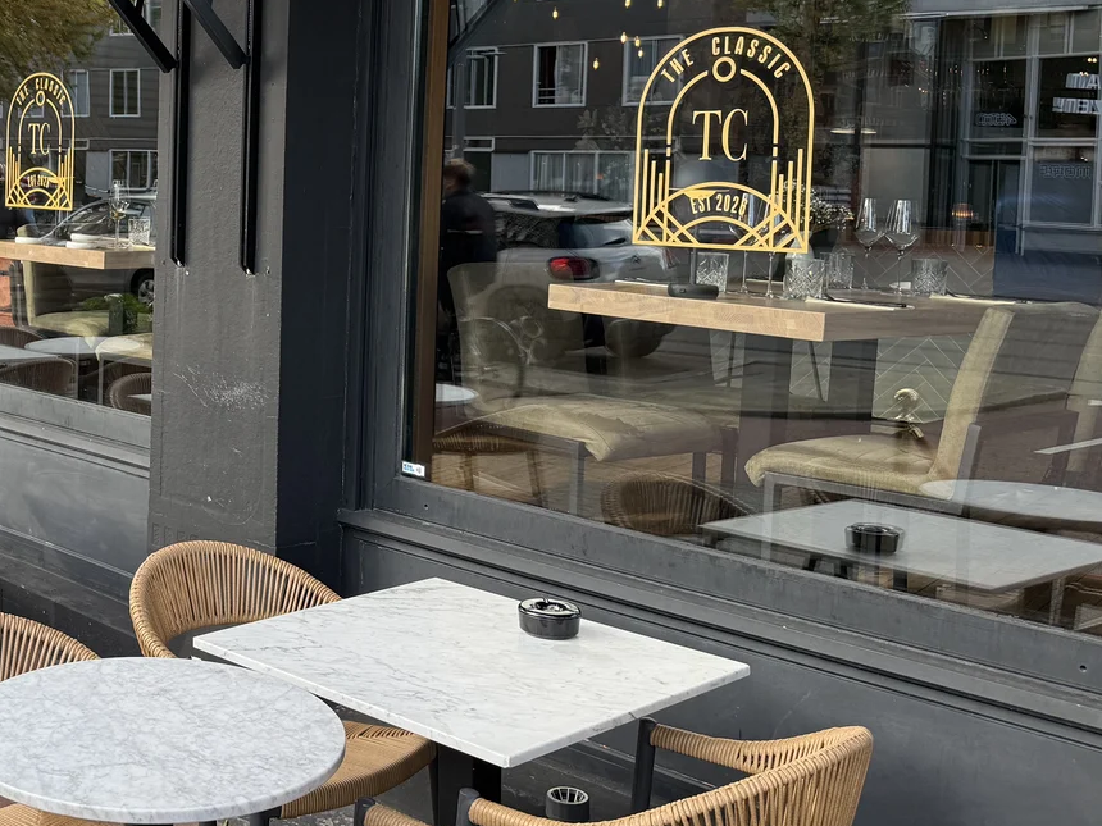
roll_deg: -1.5
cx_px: 103
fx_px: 1528
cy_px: 247
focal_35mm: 48
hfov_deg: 37.0
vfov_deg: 30.0
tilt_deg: -2.5
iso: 64
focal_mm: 6.76
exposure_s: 1/228
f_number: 1.78
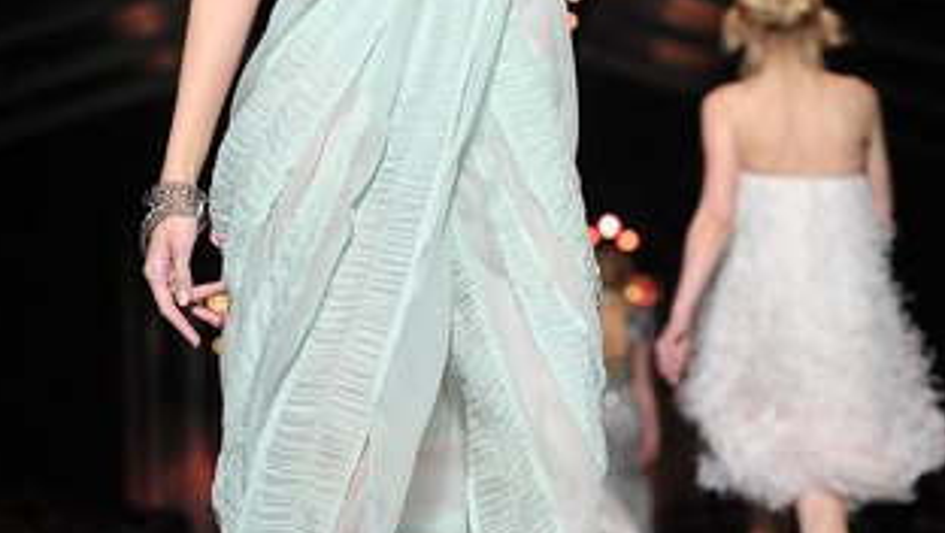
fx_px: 3536
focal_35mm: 141
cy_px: 245
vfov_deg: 8.6
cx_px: 412
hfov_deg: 15.2
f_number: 3.5
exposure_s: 1/500
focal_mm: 70
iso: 2000
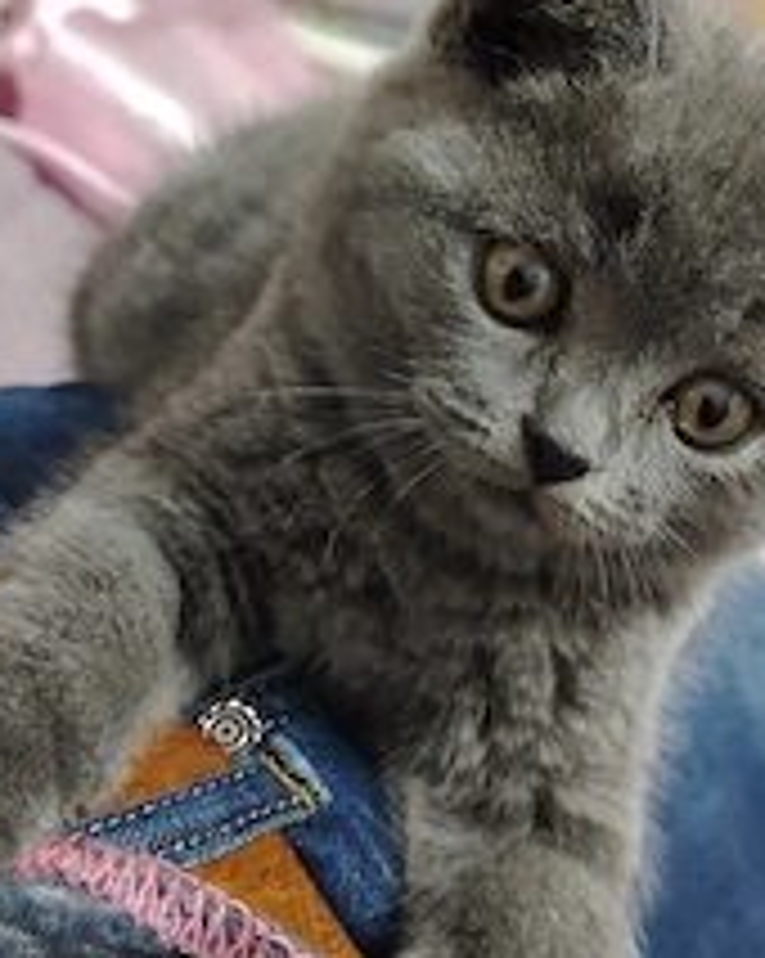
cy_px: 423
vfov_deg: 42.0
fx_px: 1247
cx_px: 472
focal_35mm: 44
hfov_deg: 34.0
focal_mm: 5.25
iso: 5953
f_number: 1.75
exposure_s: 1/50
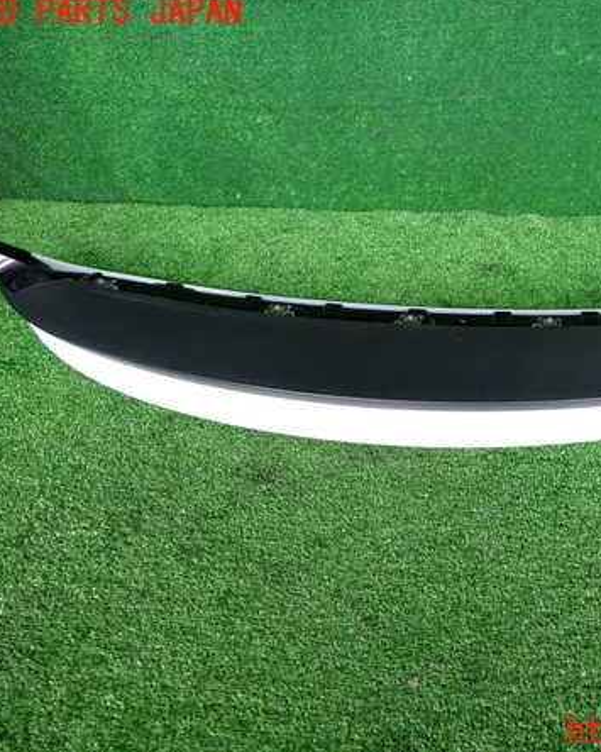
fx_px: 734
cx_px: 442
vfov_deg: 54.2
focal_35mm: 33
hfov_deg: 43.3
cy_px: 373
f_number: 2
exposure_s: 1/100
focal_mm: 4.5
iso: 200
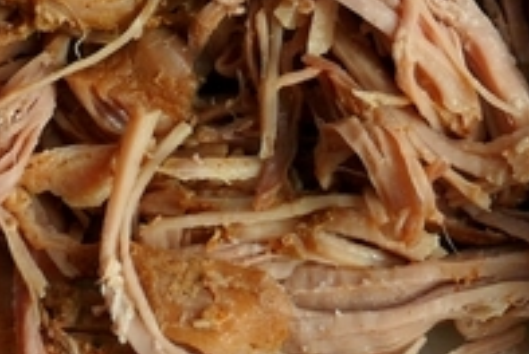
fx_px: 3076
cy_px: -127
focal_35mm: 209
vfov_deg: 6.5
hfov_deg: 9.7
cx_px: 549
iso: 100
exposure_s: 1/200
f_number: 5
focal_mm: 14.6
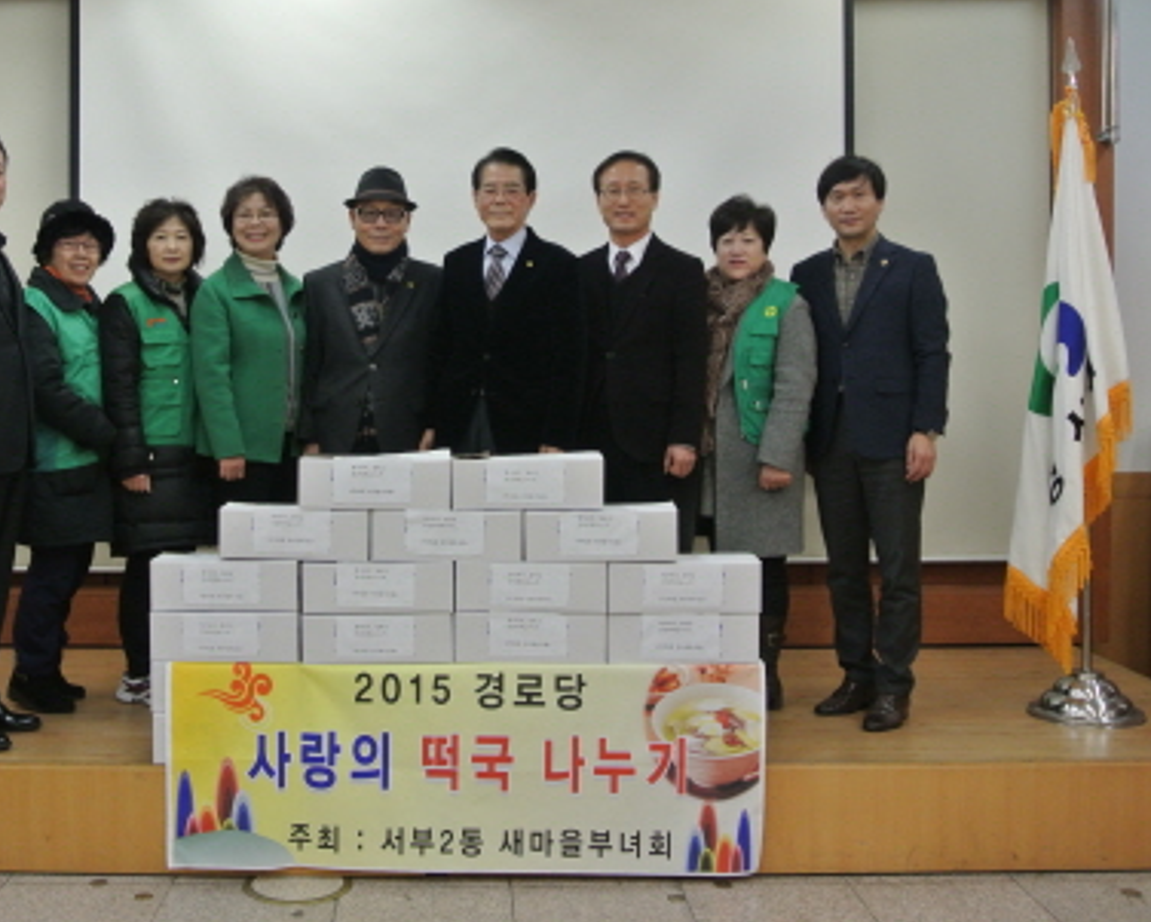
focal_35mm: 40
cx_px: 435
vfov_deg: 37.3
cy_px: 426
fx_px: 1363
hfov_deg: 45.4
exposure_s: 1/60
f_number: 3.8
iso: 500
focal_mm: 12.2
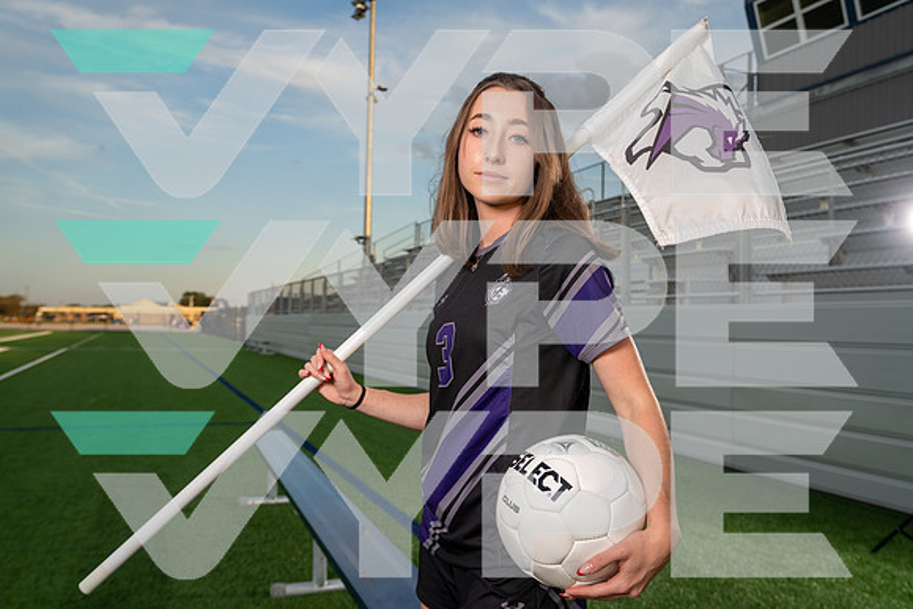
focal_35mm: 32
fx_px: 812
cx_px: 456
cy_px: 304
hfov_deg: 58.7
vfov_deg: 41.1
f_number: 5
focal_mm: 32
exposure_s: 1/400
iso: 320
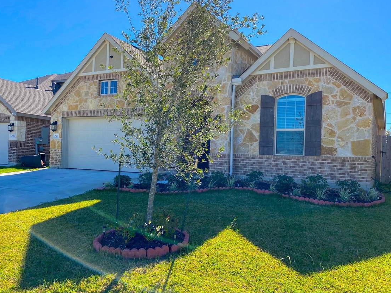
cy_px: 148
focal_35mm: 30
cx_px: 176
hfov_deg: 59.8
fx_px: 339
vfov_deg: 46.8
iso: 32
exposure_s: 1/1700
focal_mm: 4.25
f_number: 1.8
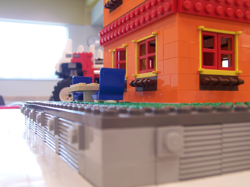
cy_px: 94
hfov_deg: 46.8
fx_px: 289
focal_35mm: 40
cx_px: 125
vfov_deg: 36.0
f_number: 4
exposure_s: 1/15
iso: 140
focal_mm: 6.7
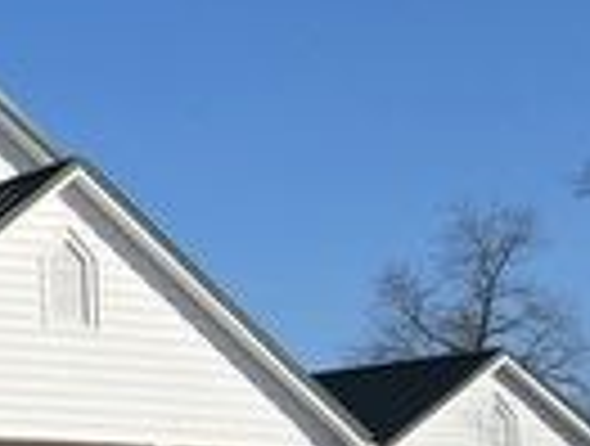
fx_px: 2393
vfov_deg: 10.6
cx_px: -545
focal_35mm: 140
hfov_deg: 12.5
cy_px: 293
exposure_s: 1/2410
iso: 25
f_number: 1.8
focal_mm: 5.4
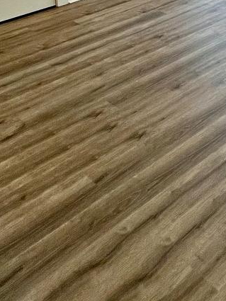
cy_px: -129
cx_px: 361
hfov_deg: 23.2
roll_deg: +1.4
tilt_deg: -4.3
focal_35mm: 47
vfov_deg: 28.9
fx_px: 409
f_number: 1.8
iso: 80
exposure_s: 1/120
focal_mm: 1.57
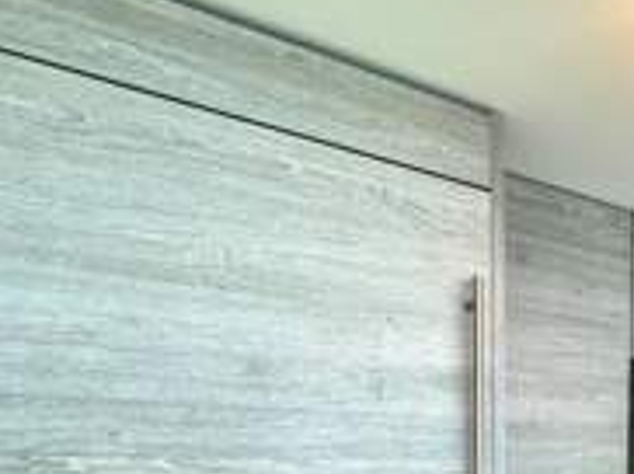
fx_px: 677
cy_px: 526
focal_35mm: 37
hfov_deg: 40.7
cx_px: 693
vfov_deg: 33.4
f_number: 2.2
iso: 125
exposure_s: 1/120
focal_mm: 2.22
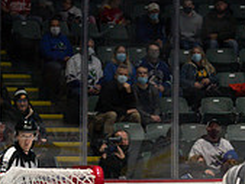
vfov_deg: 5.6
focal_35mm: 262
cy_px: 228
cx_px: 394
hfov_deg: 7.4
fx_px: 1856
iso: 2000
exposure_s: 1/1000
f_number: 2.8
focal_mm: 70
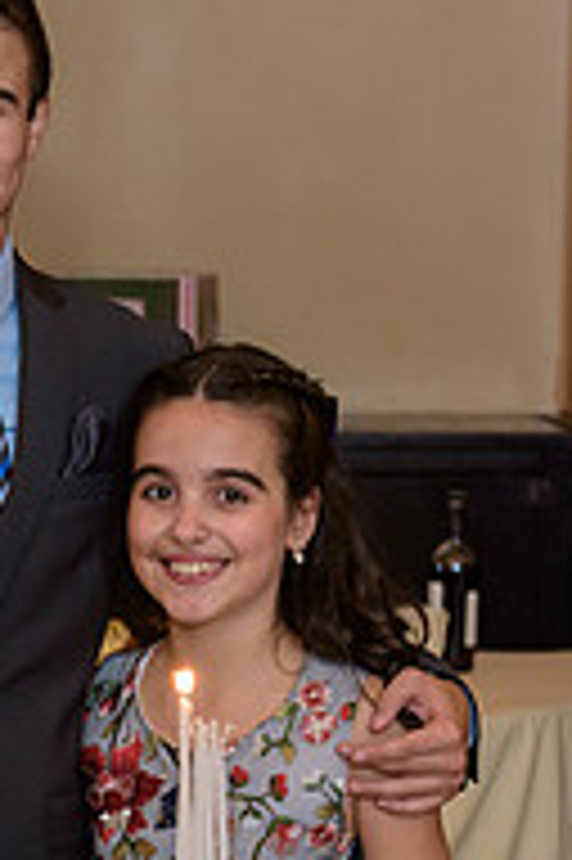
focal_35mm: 146
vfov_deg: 14.0
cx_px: -27
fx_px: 3486
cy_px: 723
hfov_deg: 9.3
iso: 1600
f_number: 3.2
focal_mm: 48
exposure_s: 1/125
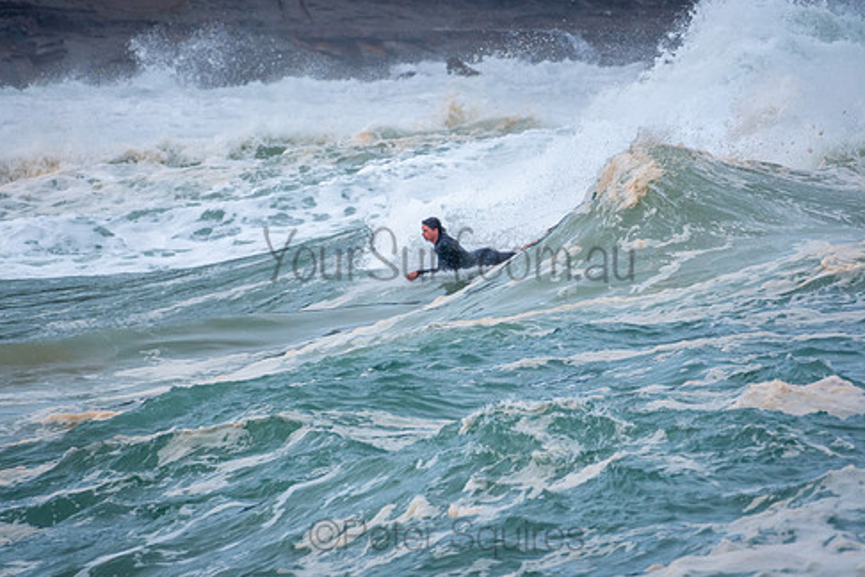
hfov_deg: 2.3
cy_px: 240
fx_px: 21503
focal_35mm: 895
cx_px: 447
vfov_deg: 1.5
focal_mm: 500
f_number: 5.6
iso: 320
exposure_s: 1/640
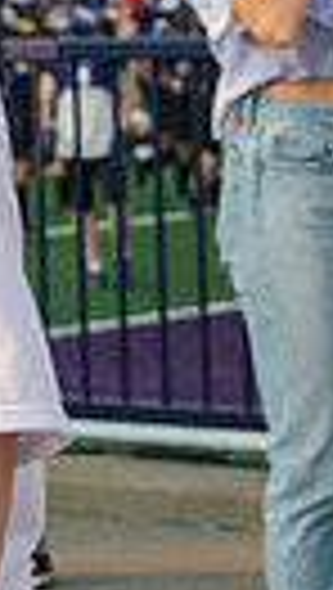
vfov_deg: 8.0
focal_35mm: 269
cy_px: 7
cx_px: -909
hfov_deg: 4.3
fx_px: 4209
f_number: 6.3
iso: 250
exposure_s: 1/200
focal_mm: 58
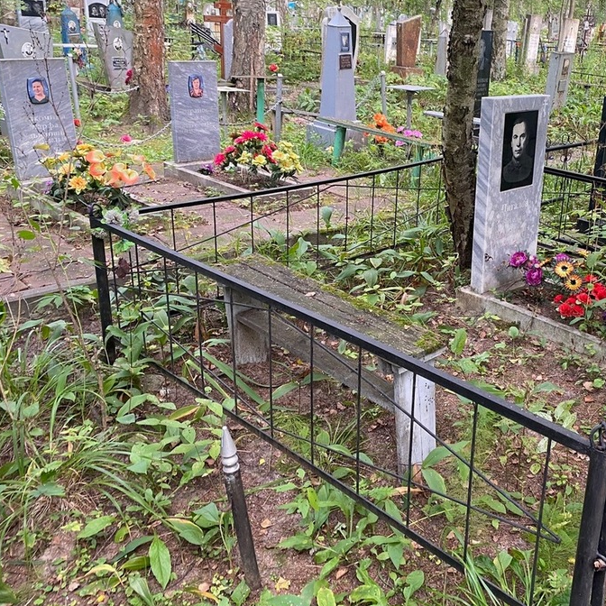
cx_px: 457
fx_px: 693
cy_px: 269
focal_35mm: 35
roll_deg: -5.3
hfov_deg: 45.5
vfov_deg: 47.1
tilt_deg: -17.7
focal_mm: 4.25
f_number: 1.8
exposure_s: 1/67
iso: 125
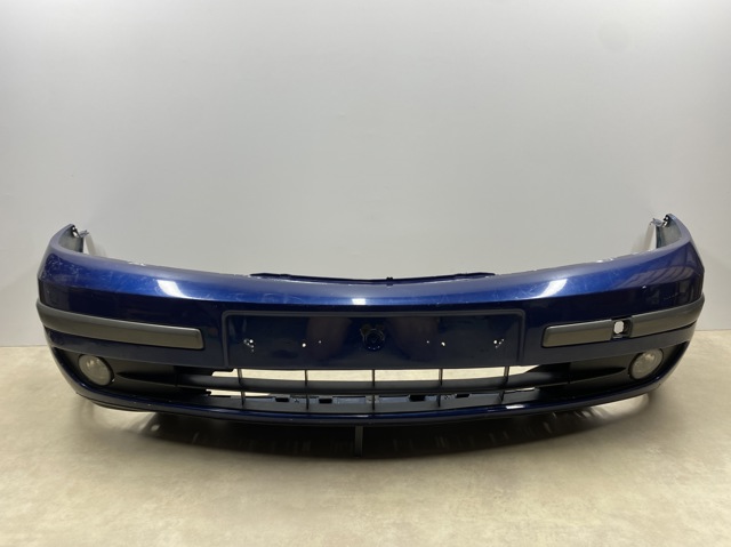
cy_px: 274
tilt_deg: -15.8
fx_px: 549
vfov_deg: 53.0
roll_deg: +1.9
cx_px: 366
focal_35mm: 26
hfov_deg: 67.3
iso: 32
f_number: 1.8
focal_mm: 4.25
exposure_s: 1/133
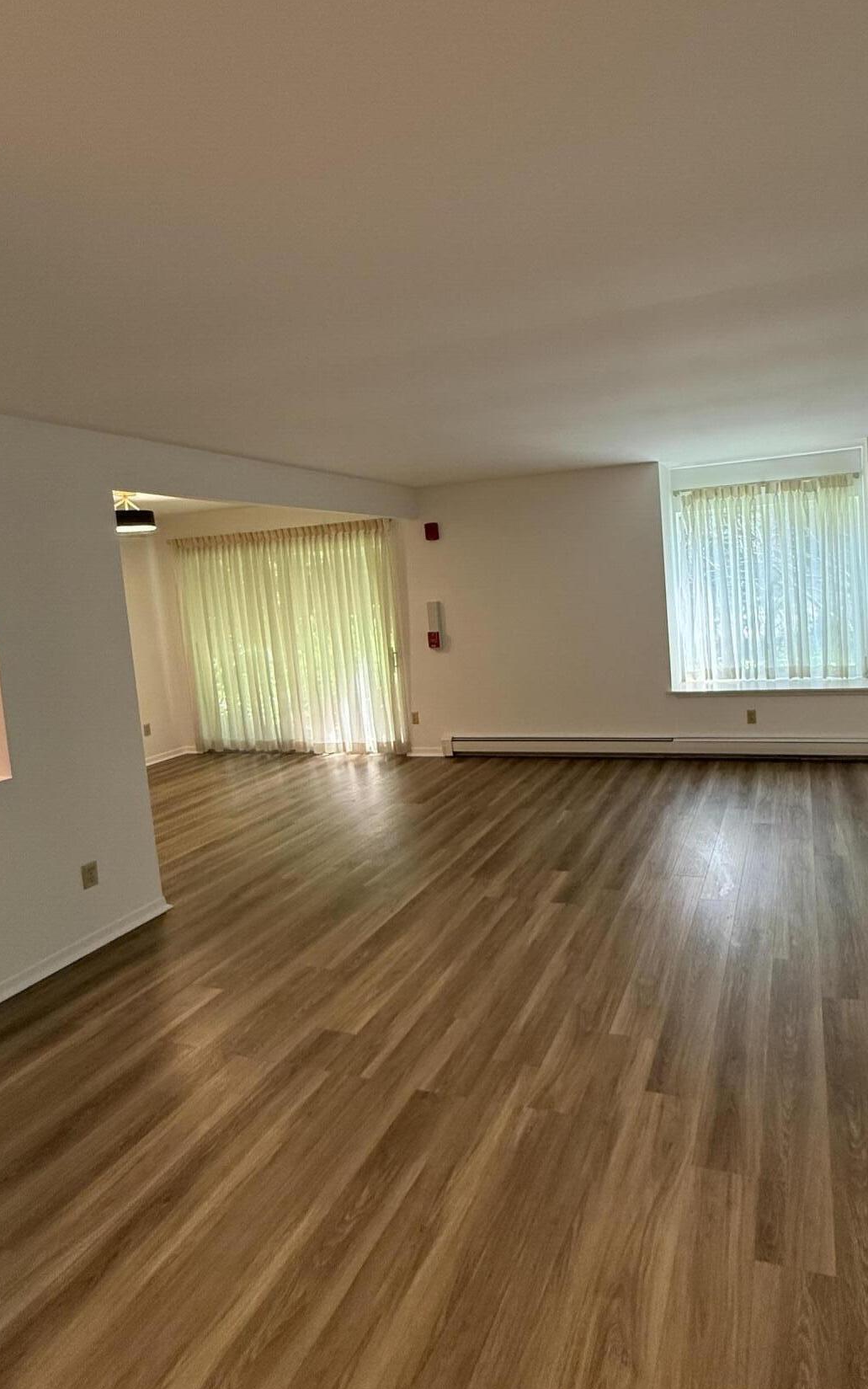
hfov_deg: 62.9
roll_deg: +4.2
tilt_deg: -4.4
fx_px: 681
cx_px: 597
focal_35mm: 18
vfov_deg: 90.9
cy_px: 637
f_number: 2.2
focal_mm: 2.22
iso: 250
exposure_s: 1/120
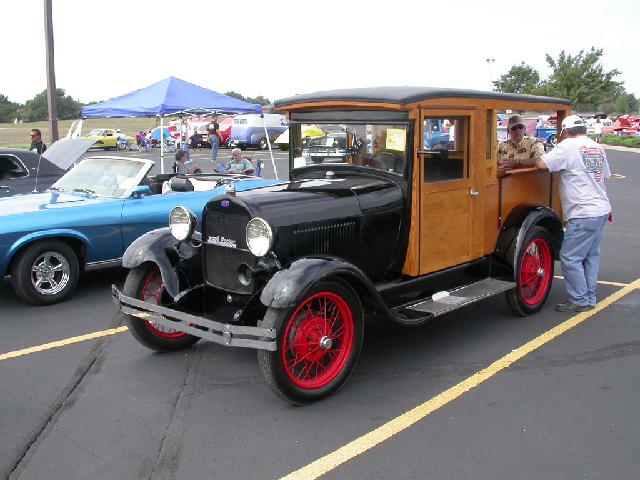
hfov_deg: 49.0
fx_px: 703
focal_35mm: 38
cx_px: 320
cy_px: 240
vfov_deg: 37.7
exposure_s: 1/182
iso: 100
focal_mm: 7.85
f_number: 6
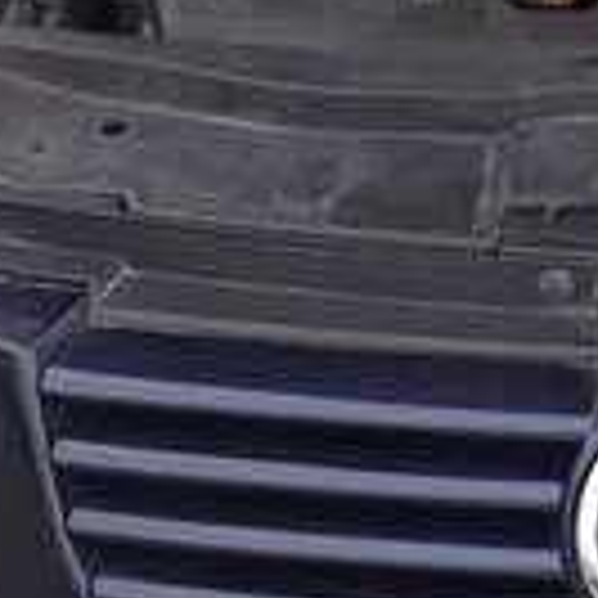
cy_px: -65
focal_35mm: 118
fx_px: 2306
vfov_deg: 14.4
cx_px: 836
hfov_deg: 14.0
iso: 50
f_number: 1.9
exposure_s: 1/100
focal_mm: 3.6
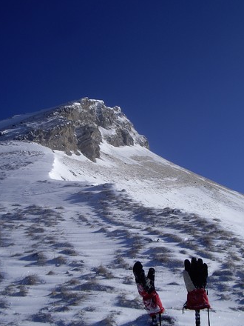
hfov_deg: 29.7
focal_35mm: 49
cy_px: 185
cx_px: 118
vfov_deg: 38.8
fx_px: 461
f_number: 5.6
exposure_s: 1/640
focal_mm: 7.9
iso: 50
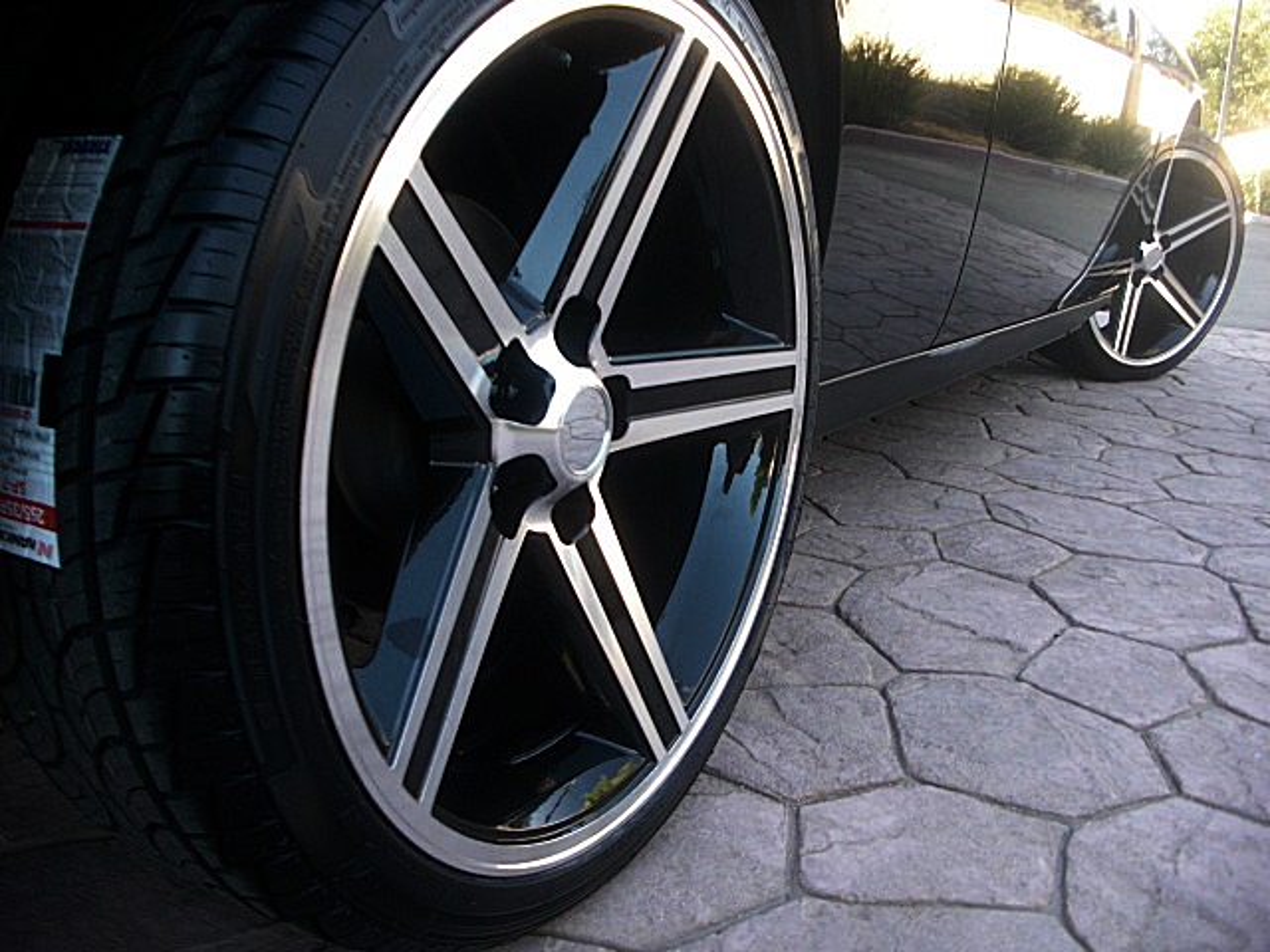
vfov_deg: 39.7
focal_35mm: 36
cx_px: 635
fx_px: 1321
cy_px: 476
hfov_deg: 51.4
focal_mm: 6.3
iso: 100
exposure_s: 1/80
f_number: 2.8
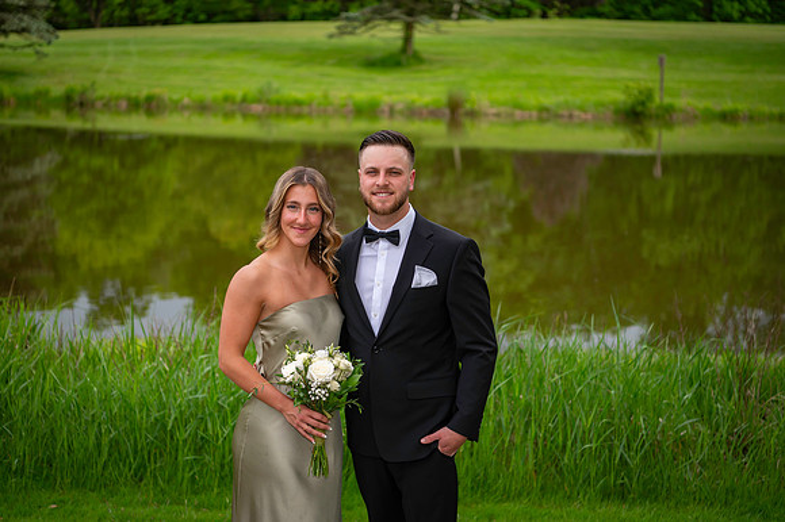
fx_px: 1525
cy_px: 261
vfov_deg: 19.4
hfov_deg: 28.9
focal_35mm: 70
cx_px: 392
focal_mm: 70
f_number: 3.2
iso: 400
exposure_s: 1/3200
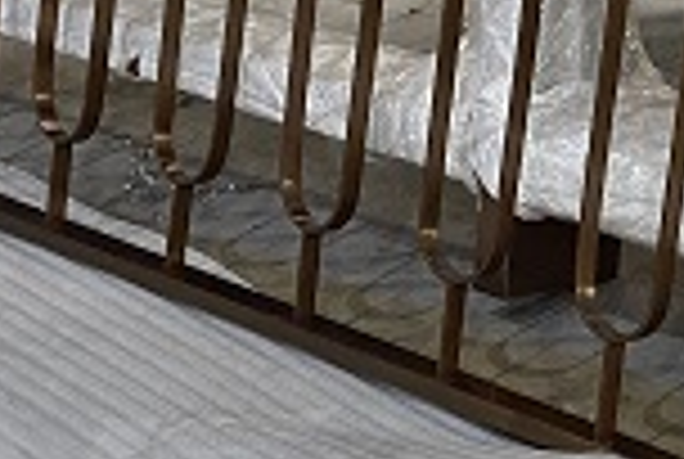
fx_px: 2703
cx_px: 878
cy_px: -9
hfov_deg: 13.9
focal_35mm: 142
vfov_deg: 9.6
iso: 160
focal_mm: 4.25
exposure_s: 1/50
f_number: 1.8
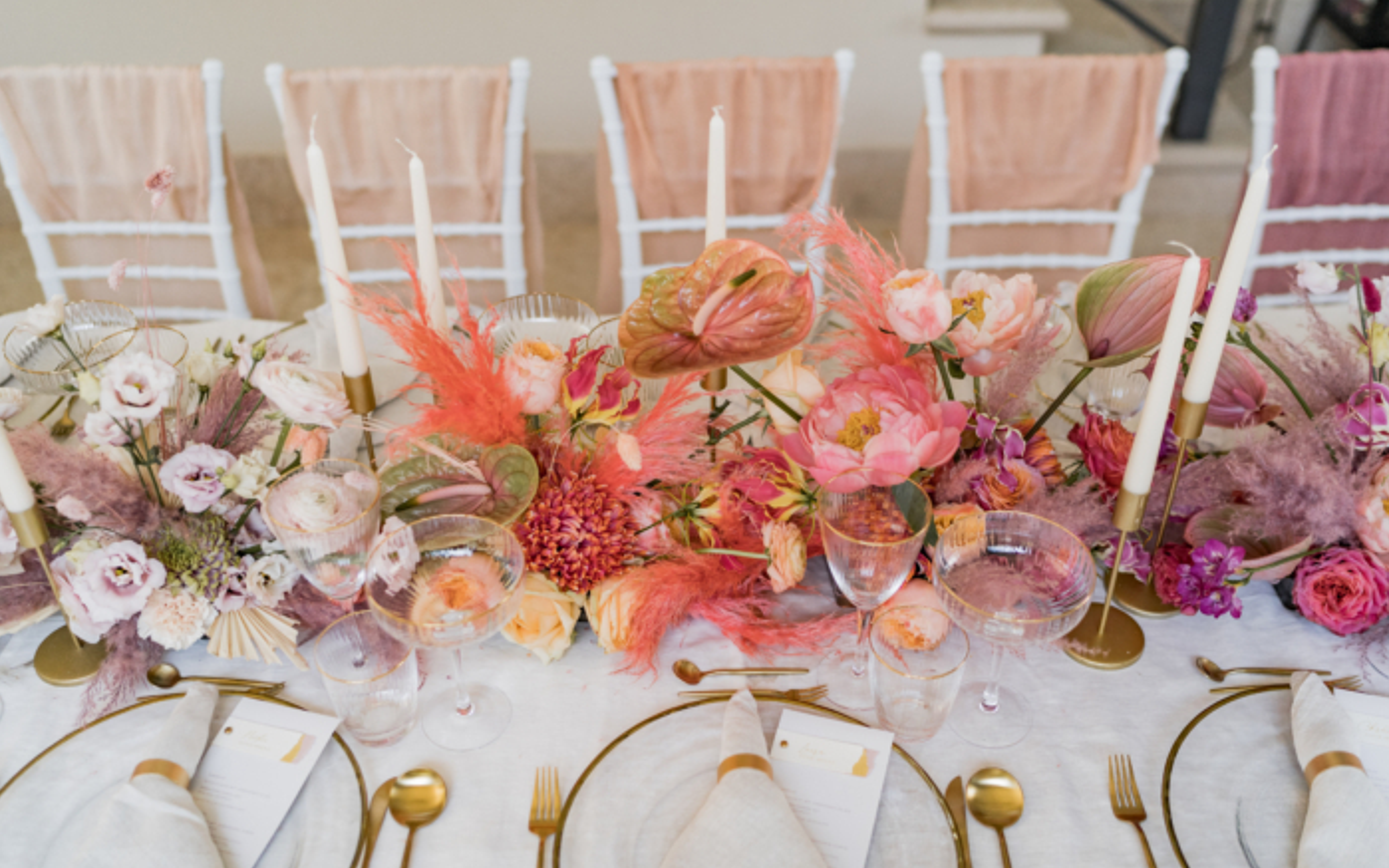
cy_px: 427
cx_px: 693
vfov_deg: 35.3
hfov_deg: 54.0
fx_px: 1363
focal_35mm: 36
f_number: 1.8
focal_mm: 35
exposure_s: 1/1000
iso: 1000
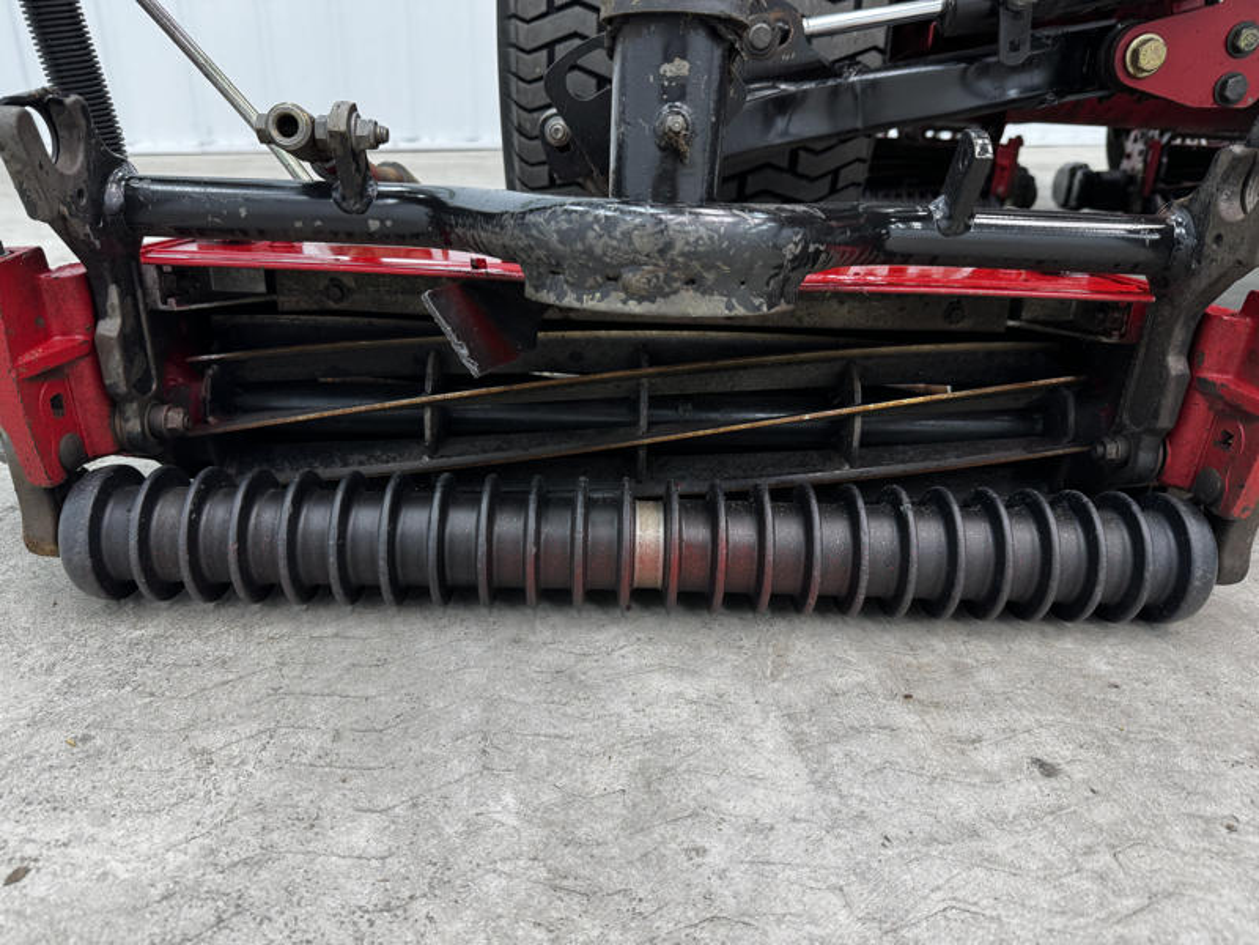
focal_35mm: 24
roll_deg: -1.7
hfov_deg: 71.6
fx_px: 873
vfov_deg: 56.8
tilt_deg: -25.6
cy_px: 472
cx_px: 630
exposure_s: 1/60
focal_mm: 6.76
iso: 100
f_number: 1.78
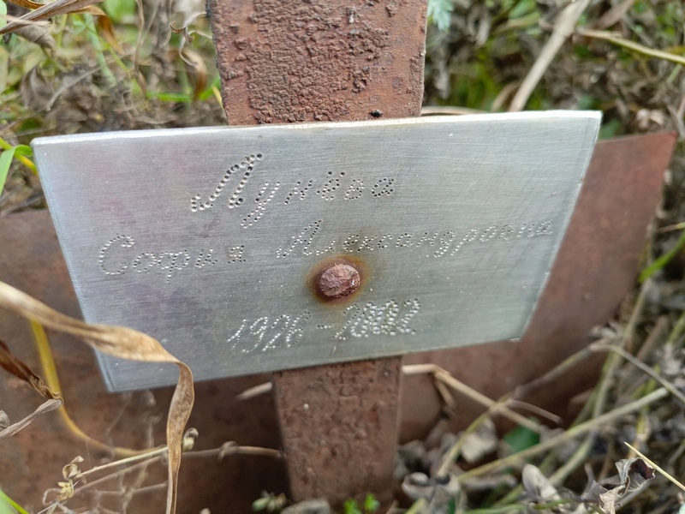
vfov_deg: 54.9
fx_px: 495
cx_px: 342
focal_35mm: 25
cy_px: 257
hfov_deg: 69.4
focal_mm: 4.76
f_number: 1.69
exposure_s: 1/100
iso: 243
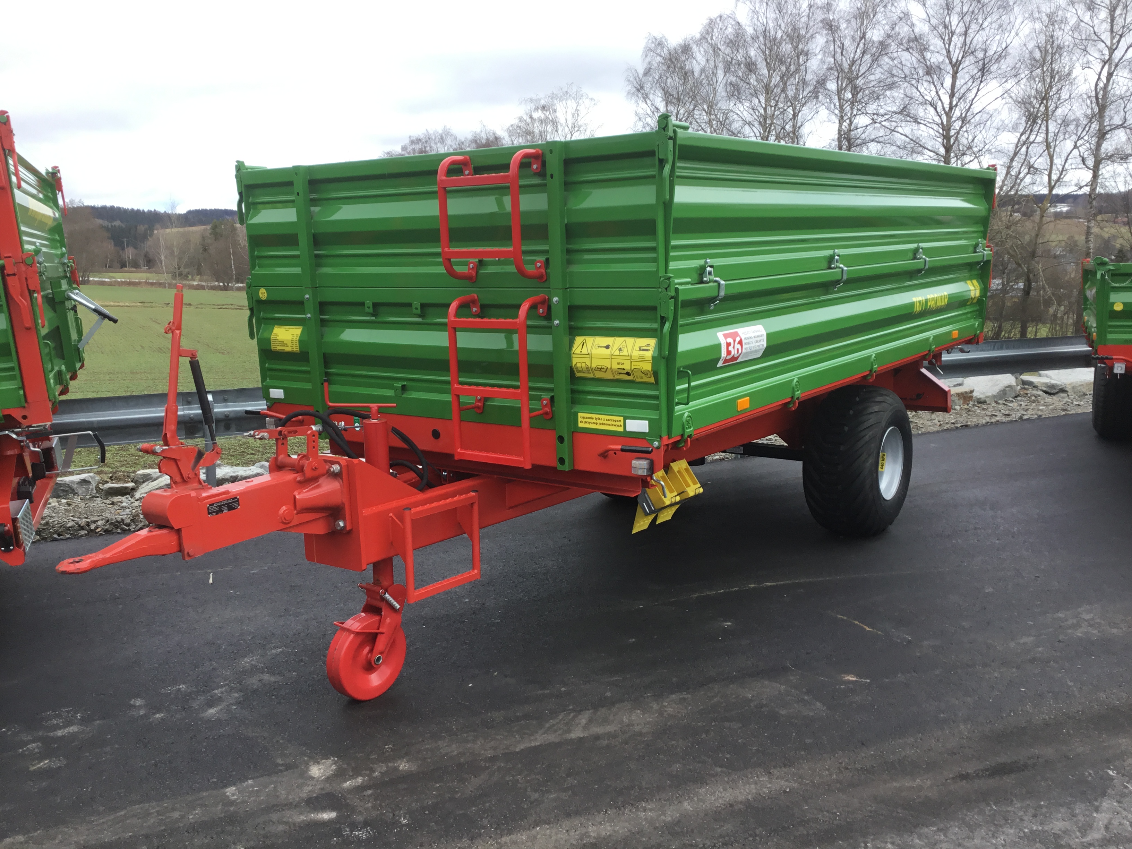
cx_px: 566
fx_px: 1014
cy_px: 424
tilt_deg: -8.5
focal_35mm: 31
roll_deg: +0.3
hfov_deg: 58.4
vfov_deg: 45.4
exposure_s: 1/252
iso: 25
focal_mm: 3.3
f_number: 2.4
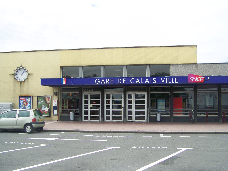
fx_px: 250
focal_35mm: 38
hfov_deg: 49.0
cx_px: 114
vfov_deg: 37.7
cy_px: 86
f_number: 4
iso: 80
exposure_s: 1/640
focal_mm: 6.3
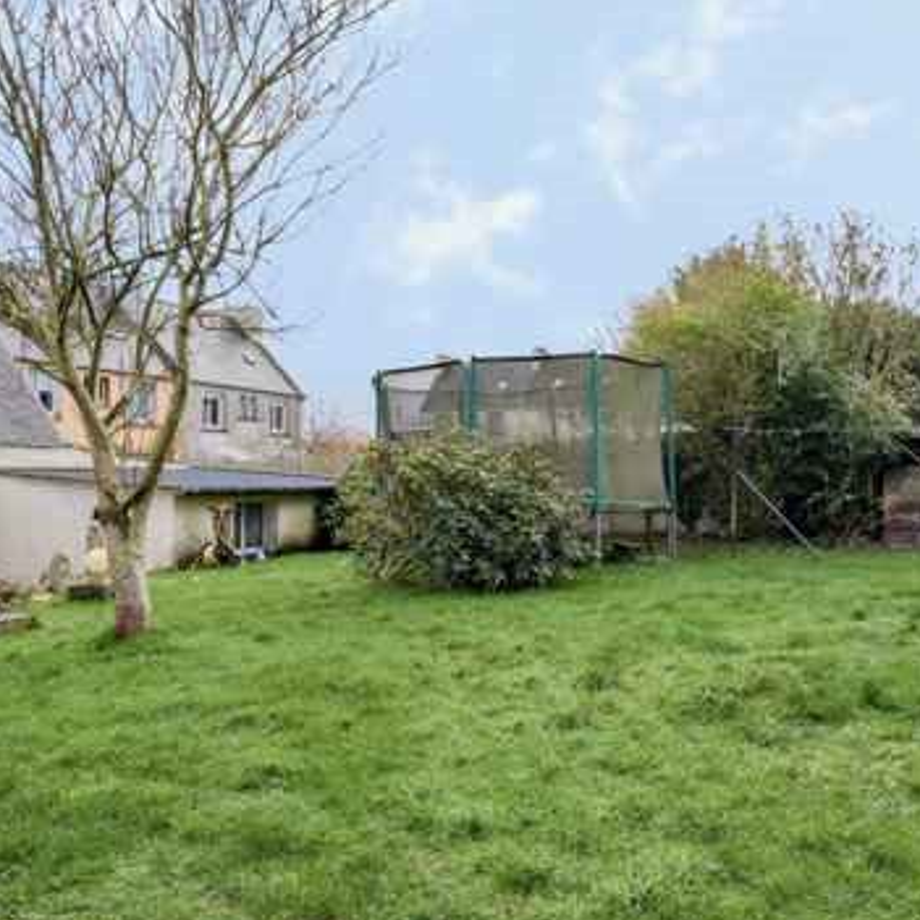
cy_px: 481
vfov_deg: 52.5
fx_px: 932
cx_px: 451
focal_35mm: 31
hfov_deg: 52.5
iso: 800
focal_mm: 16
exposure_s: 1/4000
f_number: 8
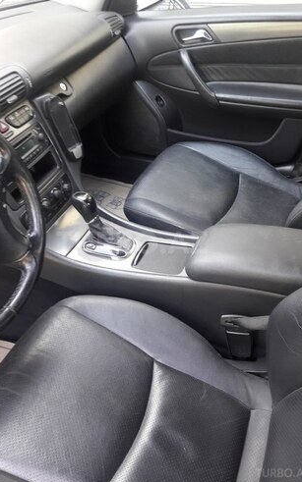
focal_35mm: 30
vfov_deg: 62.9
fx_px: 395
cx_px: 132
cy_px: 242
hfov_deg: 41.8
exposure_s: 1/33
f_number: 1.9
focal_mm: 3.7
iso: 100
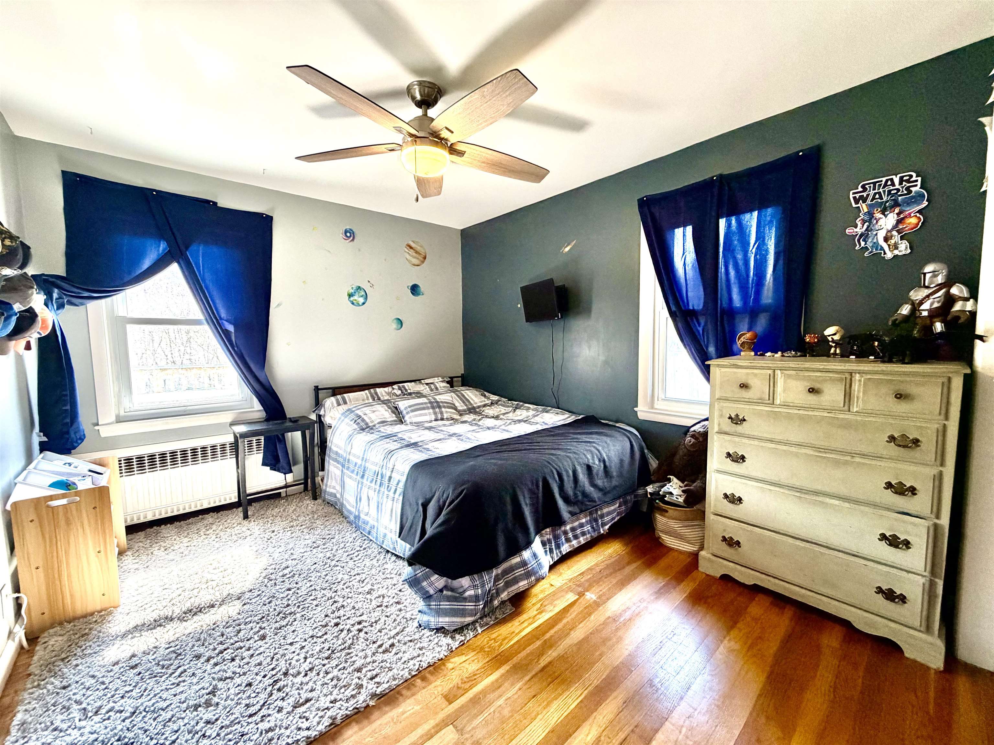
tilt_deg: -4.9
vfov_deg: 85.7
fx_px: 402
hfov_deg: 102.1
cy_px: 372
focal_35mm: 14
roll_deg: +1.0
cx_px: 497
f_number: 2.2
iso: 250
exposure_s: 1/60
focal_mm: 2.22
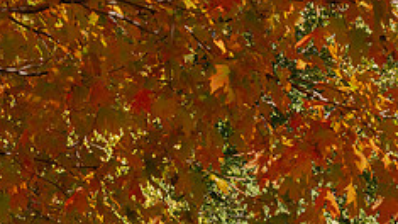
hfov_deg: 15.1
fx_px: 1498
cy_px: 270
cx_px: 117
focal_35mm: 142
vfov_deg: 8.4
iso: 200
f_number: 10
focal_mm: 55
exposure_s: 1/125
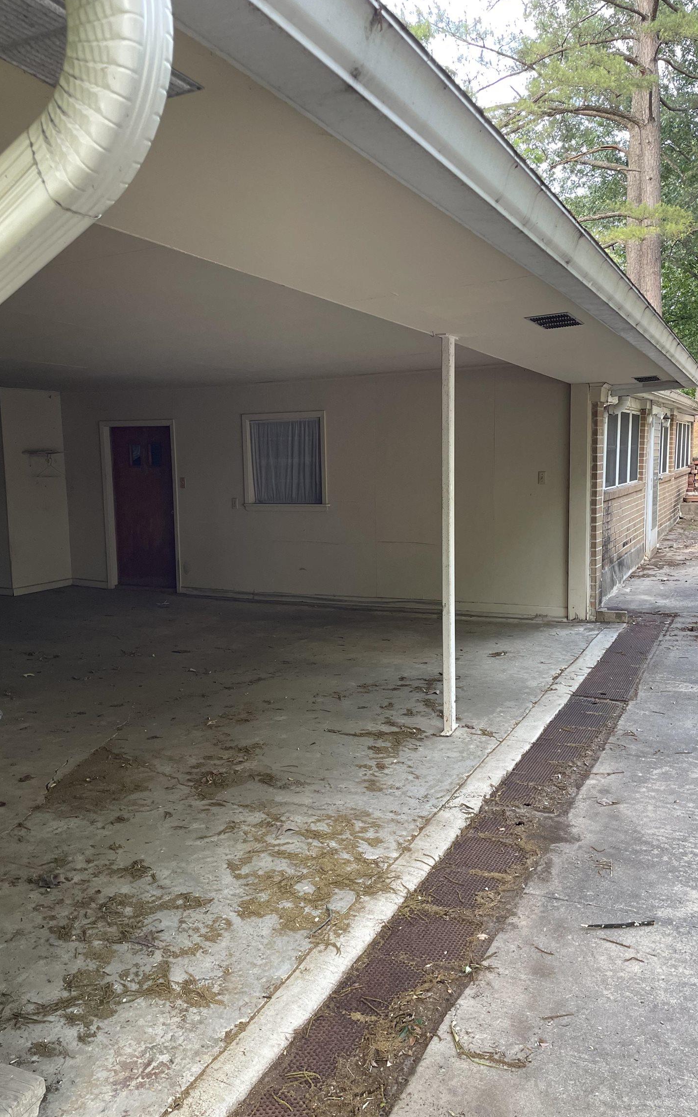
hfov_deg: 44.5
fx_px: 852
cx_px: 353
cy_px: 565
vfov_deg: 66.5
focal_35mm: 28
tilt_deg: -7.6
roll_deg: +1.8
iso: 125
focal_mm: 4.2
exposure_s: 1/121
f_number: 1.6
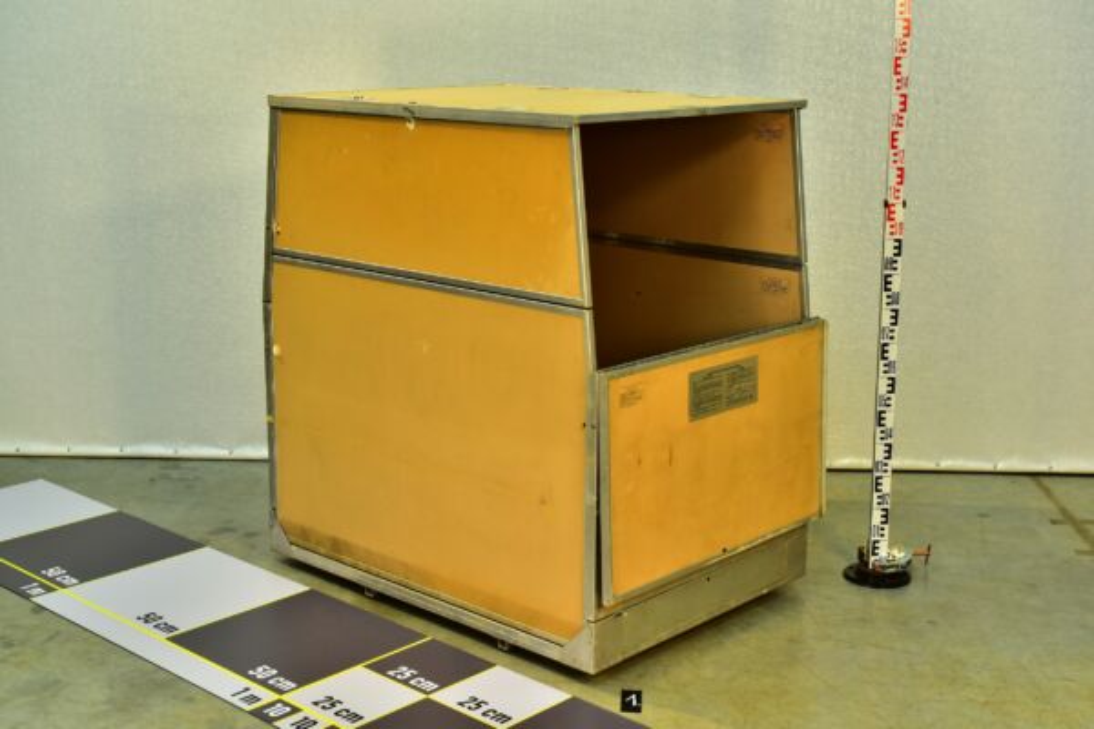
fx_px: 1519
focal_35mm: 50
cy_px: 364
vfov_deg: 27.0
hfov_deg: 39.6
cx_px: 547
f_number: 13
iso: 500
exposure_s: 1/15
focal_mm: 50
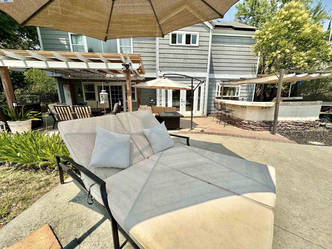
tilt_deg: -13.5
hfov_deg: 102.1
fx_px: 134
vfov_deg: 85.7
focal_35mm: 14
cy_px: 124
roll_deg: -0.4
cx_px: 166
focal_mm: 2.22
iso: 50
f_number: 2.2
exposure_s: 1/2212
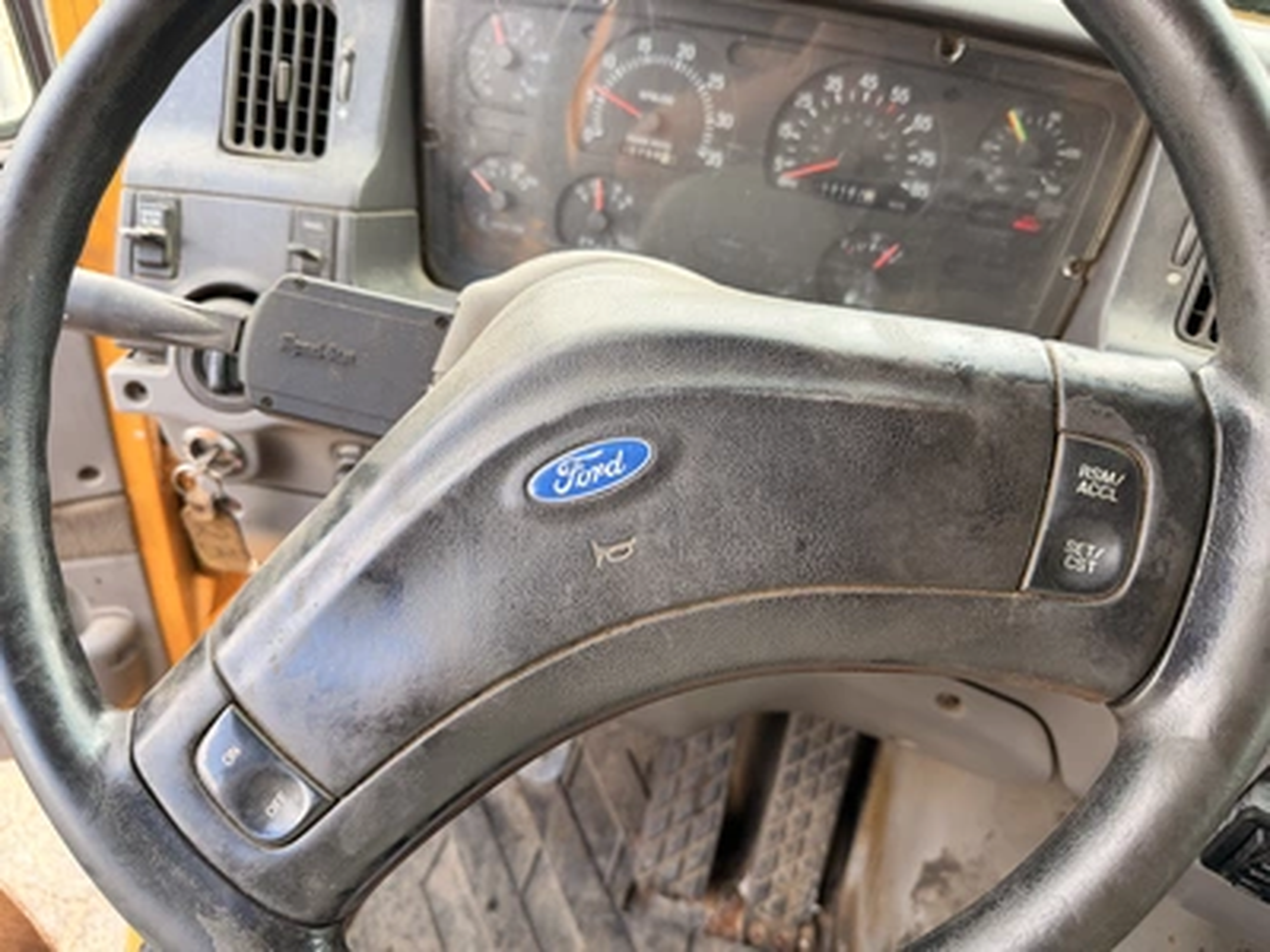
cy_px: 476
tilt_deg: -45.1
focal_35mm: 24
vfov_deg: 56.8
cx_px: 635
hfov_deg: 71.6
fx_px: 881
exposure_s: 1/167
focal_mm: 6.76
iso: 100
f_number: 1.78
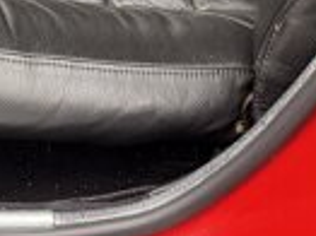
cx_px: -41
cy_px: -291
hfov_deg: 16.3
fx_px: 1067
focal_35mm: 117
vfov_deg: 11.0
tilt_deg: -23.4
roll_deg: -1.6
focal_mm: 6.76
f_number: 1.78
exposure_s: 1/49
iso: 640
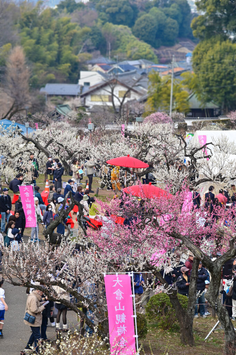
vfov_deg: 17.1
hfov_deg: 11.4
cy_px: 178
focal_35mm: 120
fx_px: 1182
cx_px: 118
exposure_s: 1/160
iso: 100
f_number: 5
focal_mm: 120
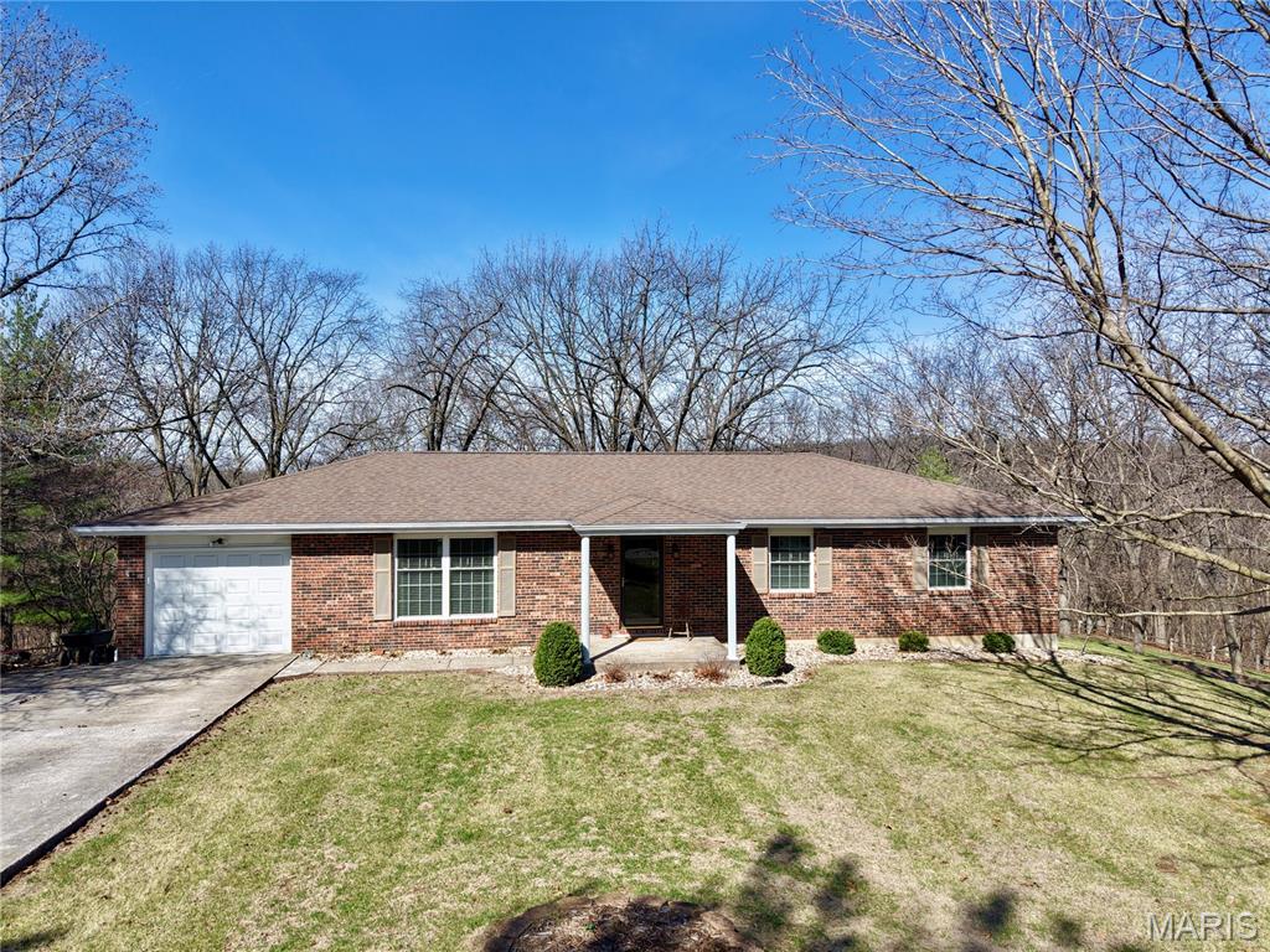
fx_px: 881
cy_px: 476
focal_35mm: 24
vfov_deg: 56.8
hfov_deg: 71.6
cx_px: 635
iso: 100
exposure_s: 1/2500
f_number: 1.8
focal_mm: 8.67
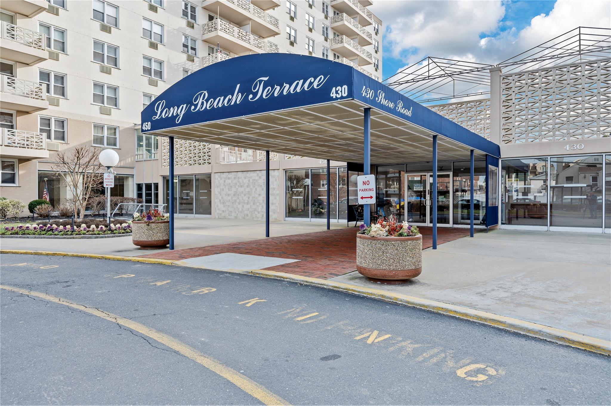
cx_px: 306
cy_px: 203
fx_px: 407
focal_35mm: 24
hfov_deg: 73.8
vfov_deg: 53.1
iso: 320
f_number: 4
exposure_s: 1/640
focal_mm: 24
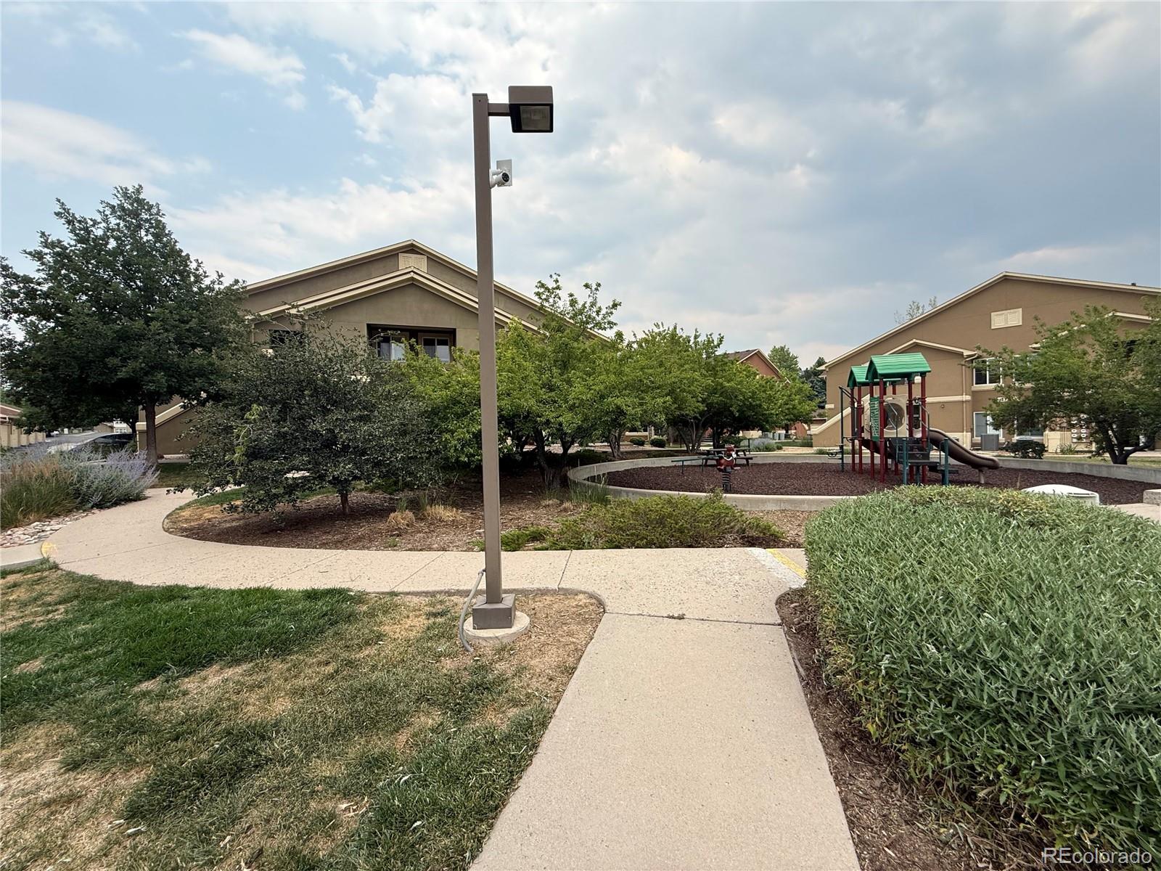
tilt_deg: +0.5
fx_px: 470
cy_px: 436
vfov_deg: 85.7
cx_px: 580
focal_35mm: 14
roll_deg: +1.2
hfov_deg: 102.1
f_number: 2.2
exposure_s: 1/1259
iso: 50
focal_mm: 2.22
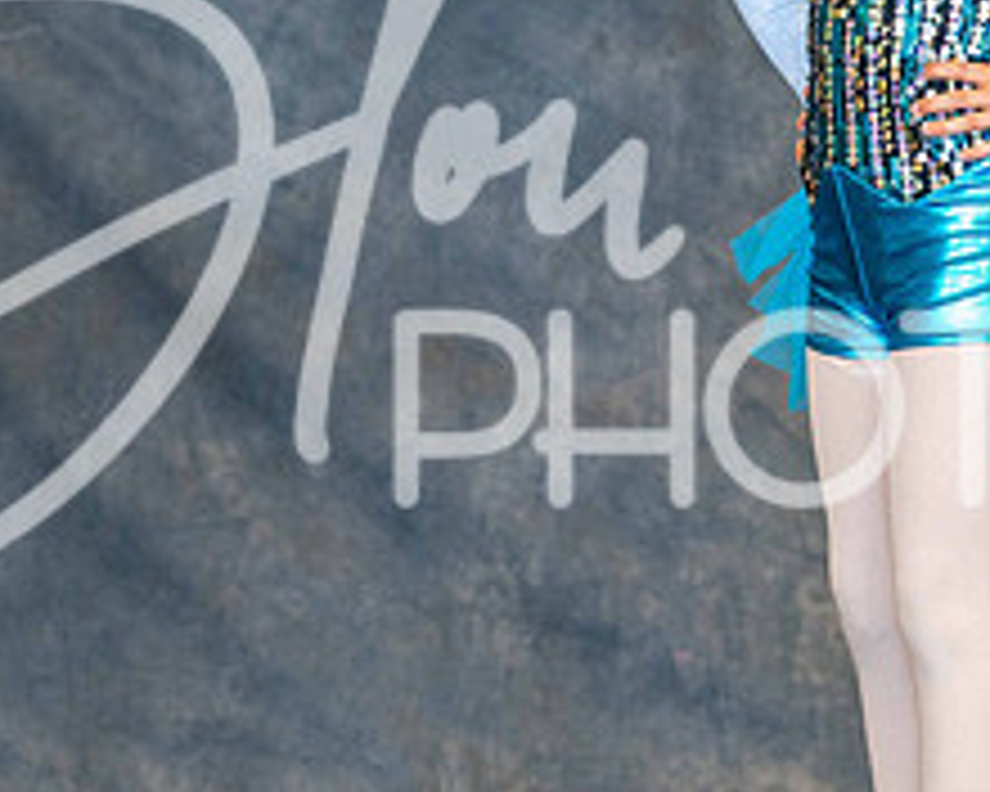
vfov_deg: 5.9
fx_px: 7618
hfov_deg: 7.4
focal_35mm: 260
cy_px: 59
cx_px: 630
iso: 800
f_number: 2.2
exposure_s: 1/160
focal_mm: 85
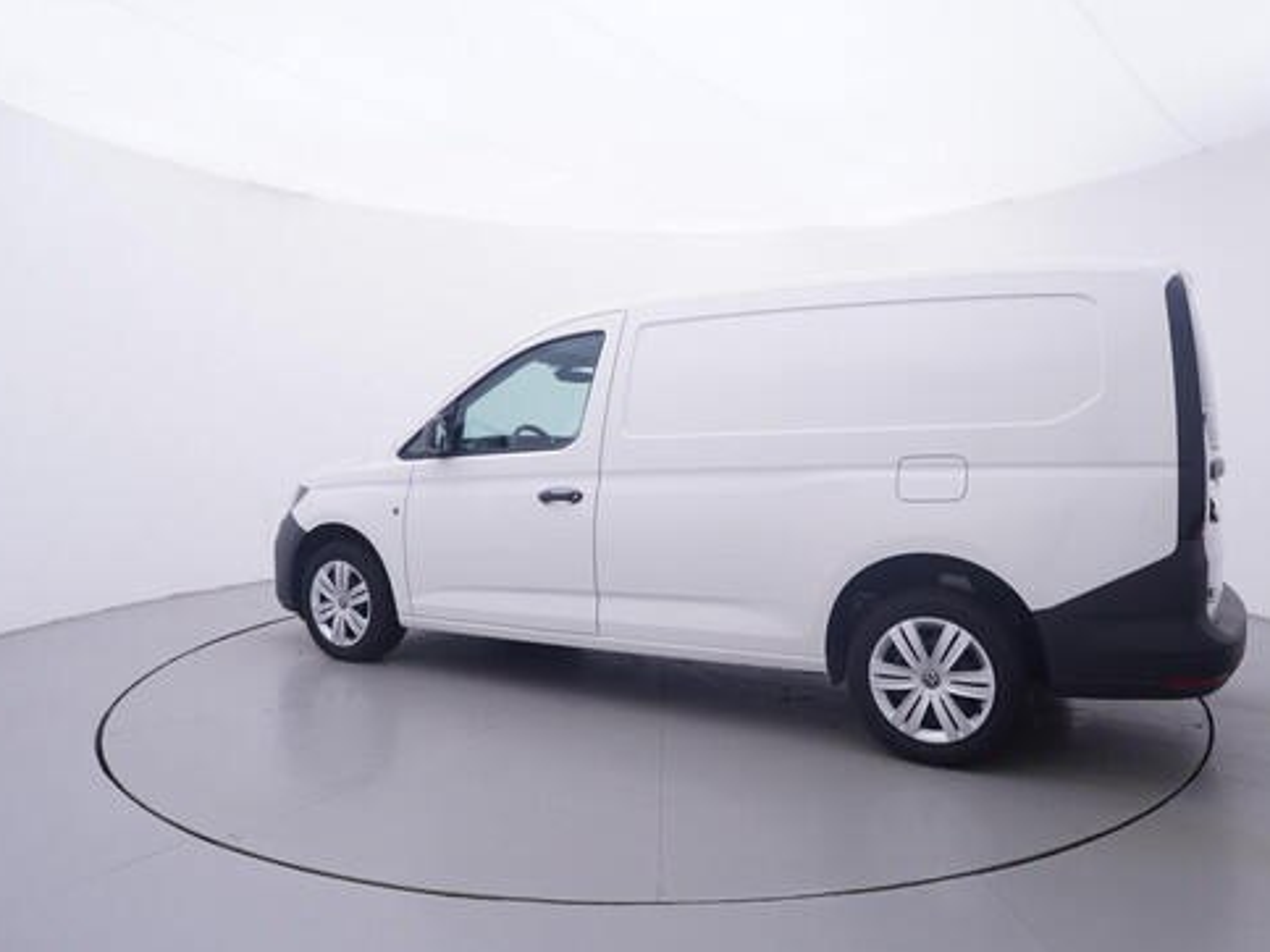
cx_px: 684
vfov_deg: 55.7
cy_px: 476
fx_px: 901
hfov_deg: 70.3
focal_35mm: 25
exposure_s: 1/80
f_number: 5
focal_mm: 15
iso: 200
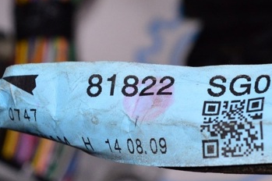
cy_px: 75
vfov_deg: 11.0
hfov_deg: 16.4
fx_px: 935
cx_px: 212
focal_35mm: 124
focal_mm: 45
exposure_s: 1/160
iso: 1600
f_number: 8
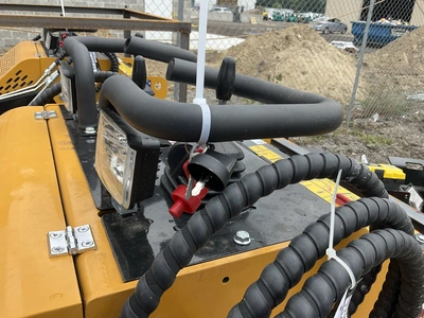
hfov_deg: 61.7
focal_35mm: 29
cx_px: 212
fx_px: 355
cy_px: 159
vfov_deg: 48.2
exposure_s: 1/912
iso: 25
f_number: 1.8
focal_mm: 3
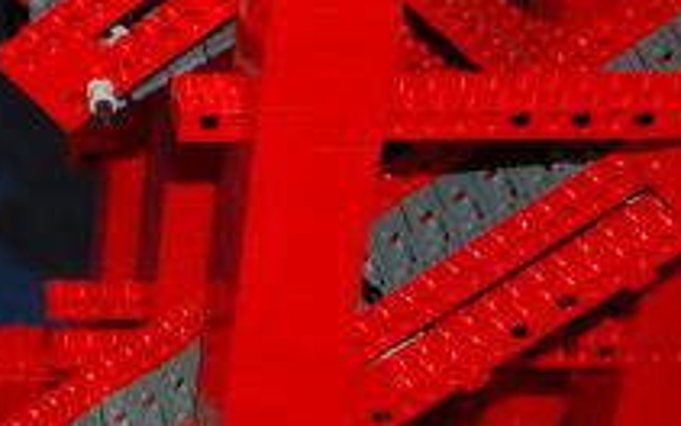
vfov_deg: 11.3
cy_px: -216
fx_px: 2061
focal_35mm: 111
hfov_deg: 17.7
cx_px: -178
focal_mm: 24
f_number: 4
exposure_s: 1/60
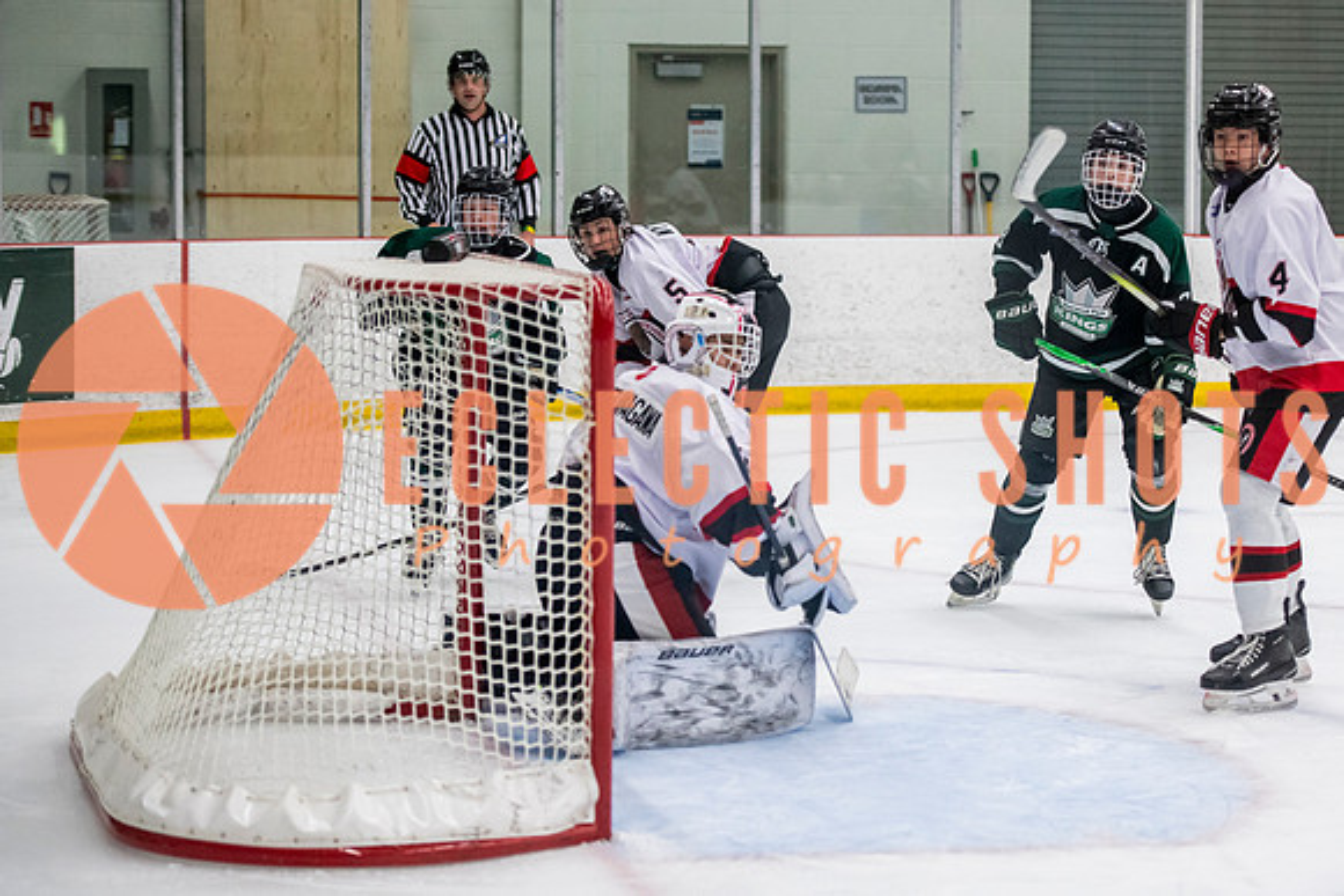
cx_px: 885
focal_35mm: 113
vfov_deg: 12.1
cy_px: 407
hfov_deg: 18.1
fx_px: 4213
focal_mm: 85
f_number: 3.2
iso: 3200
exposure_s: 1/640
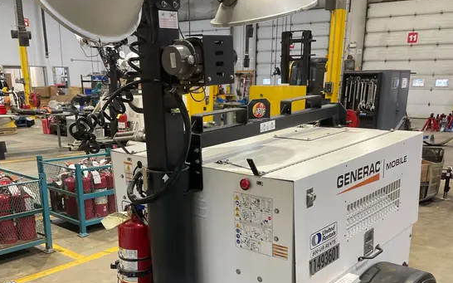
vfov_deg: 33.4
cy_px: 225
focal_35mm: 37
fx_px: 457
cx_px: 226
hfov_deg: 52.8
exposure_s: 1/60
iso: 160
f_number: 1.6
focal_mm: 4.2
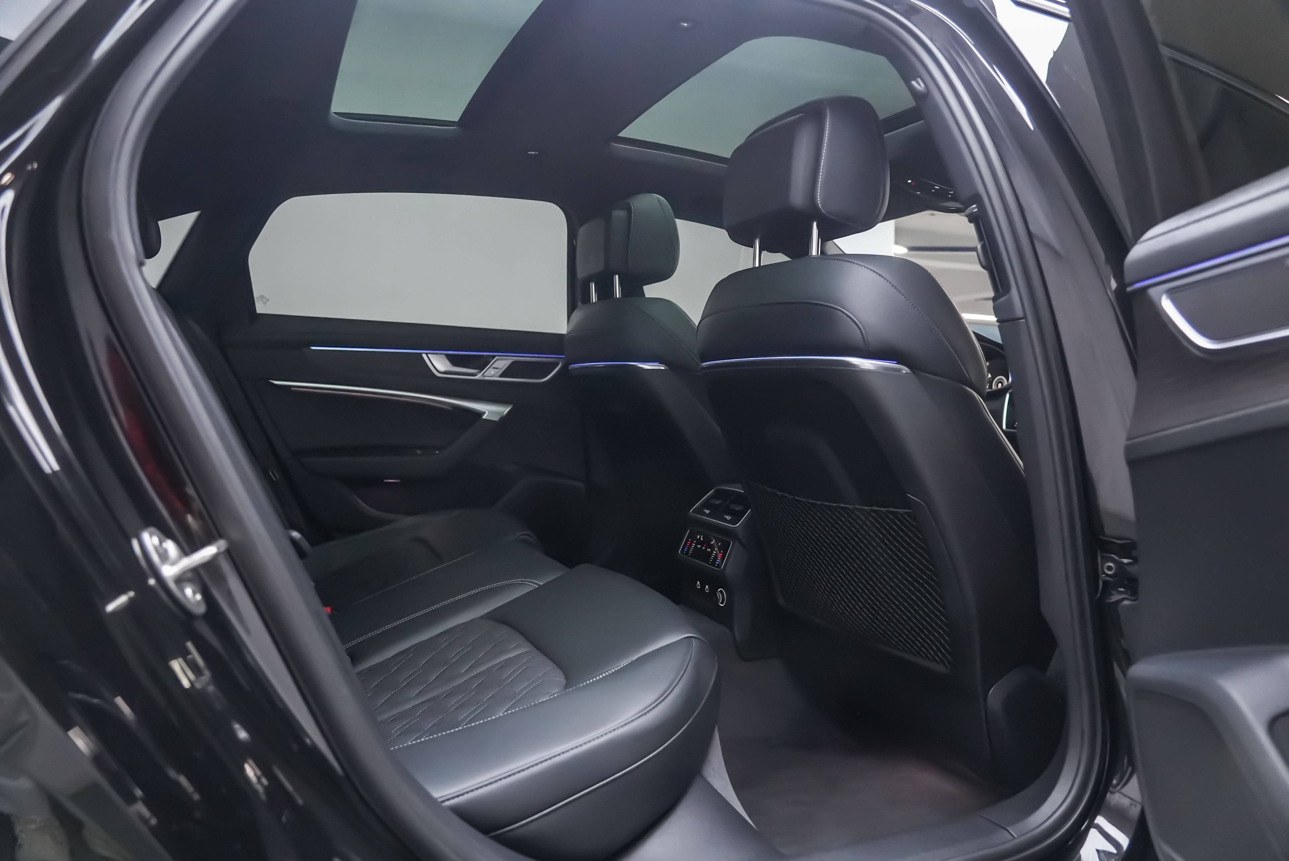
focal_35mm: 24
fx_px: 860
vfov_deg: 53.2
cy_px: 430
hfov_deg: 73.7
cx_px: 644
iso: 12800
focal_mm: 24
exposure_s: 1/125
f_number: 4
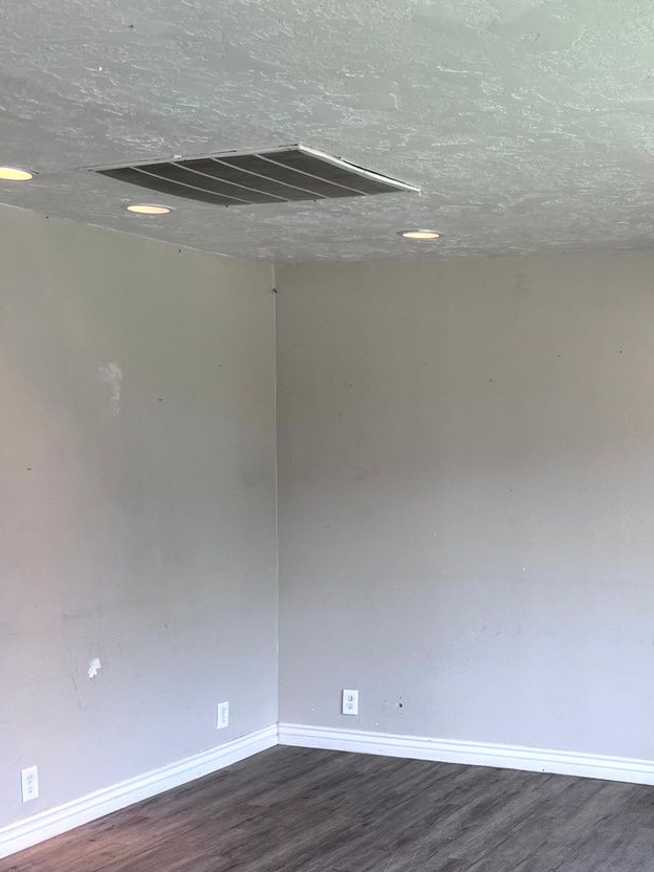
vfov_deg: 39.1
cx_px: 523
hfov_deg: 29.6
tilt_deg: -5.1
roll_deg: +0.2
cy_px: 589
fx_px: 1209
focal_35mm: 48
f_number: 1.5
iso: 40
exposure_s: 1/222
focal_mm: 5.7
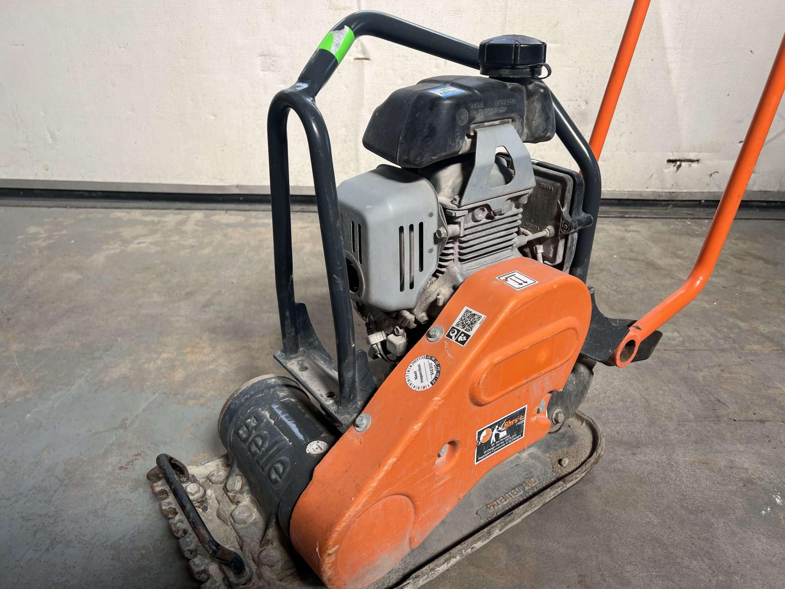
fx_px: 590
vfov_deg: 53.1
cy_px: 294
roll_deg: -0.9
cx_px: 392
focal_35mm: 26
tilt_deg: -28.1
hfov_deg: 67.3
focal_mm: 5.7
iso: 40
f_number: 1.5
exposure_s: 1/121
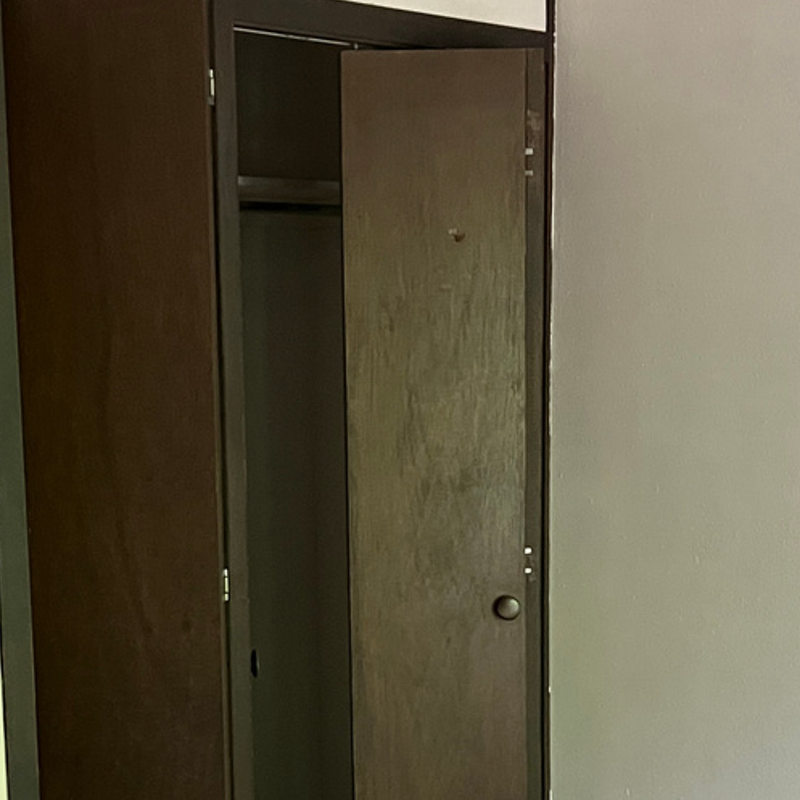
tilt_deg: -10.1
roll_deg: +1.9
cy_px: 647
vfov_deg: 23.9
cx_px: 274
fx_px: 1856
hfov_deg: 24.2
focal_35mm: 71
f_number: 1.5
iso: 500
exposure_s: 1/40
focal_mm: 5.7
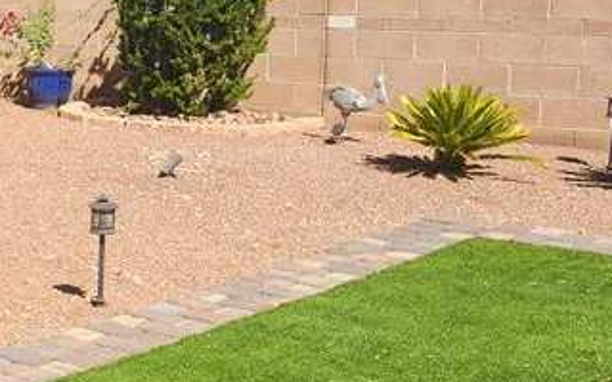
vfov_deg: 16.7
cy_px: 162
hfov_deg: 22.1
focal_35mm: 78
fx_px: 1301
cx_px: -295
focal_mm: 5.54
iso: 25
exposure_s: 1/1070
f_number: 1.8
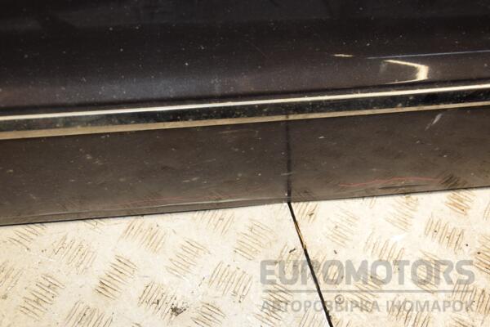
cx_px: 245
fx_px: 653
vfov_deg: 28.1
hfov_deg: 41.1
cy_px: 164
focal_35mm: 48
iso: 800
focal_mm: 32
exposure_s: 1/200
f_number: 5.6
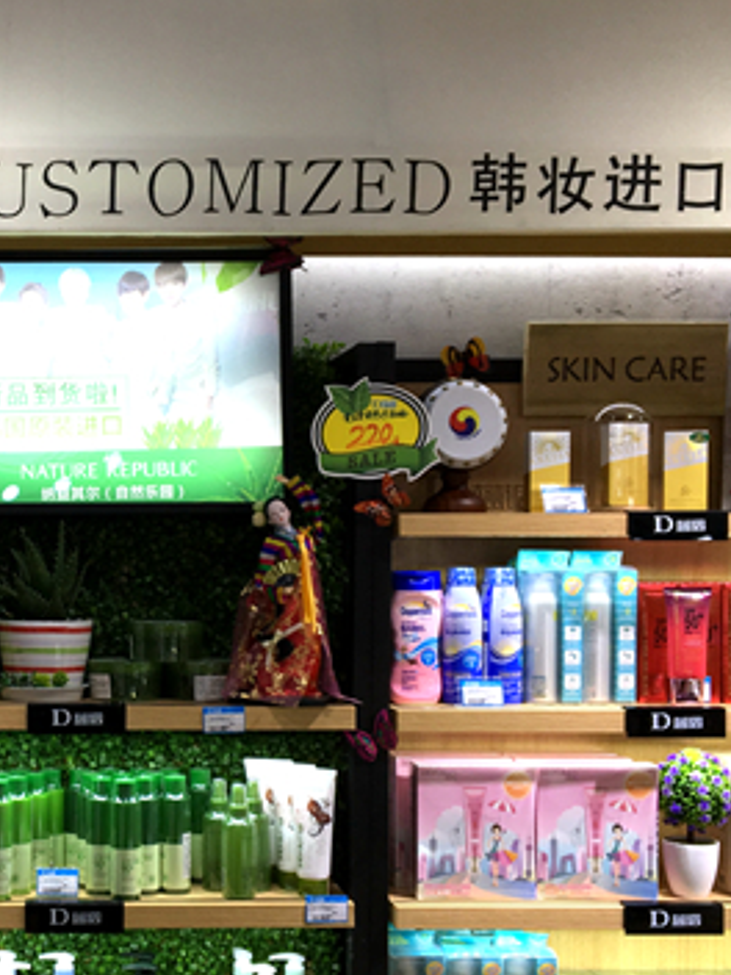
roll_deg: -0.3
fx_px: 1464
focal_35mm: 52
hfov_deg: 27.1
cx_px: 78
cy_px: 568
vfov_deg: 36.7
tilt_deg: -0.8
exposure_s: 1/100
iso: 25
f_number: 2.2
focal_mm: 4.15
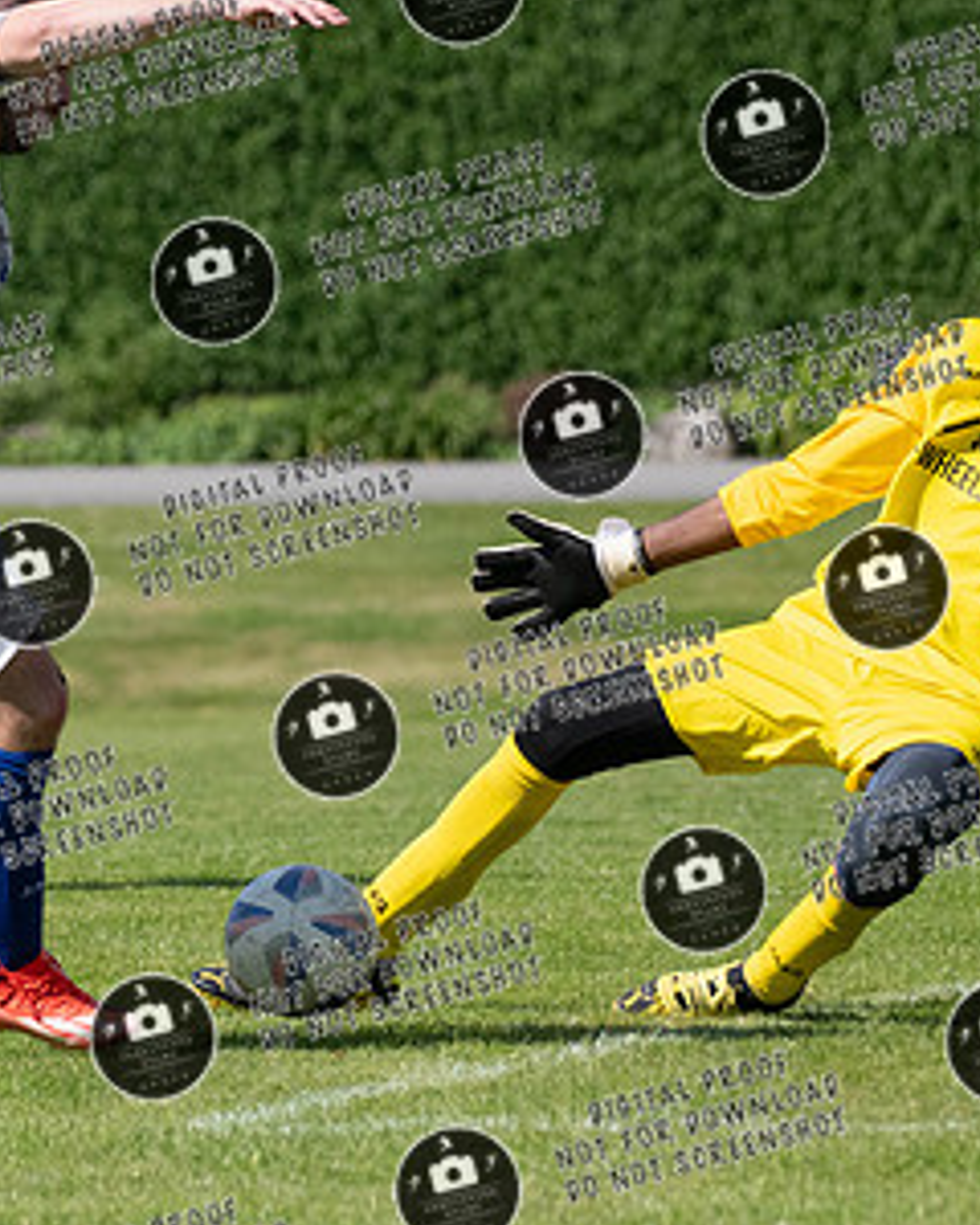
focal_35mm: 444
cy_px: 461
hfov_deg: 3.5
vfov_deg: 4.4
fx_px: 16097
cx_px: 39
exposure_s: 1/8000
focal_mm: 200
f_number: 5.6
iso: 1250
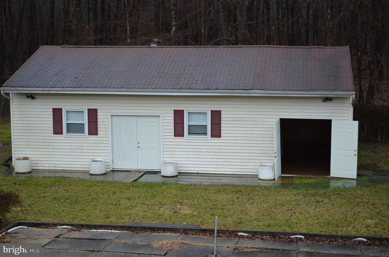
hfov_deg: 30.6
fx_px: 712
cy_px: 128
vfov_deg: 20.5
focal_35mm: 66
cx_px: 194
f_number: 5.3
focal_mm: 44
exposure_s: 1/40
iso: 100
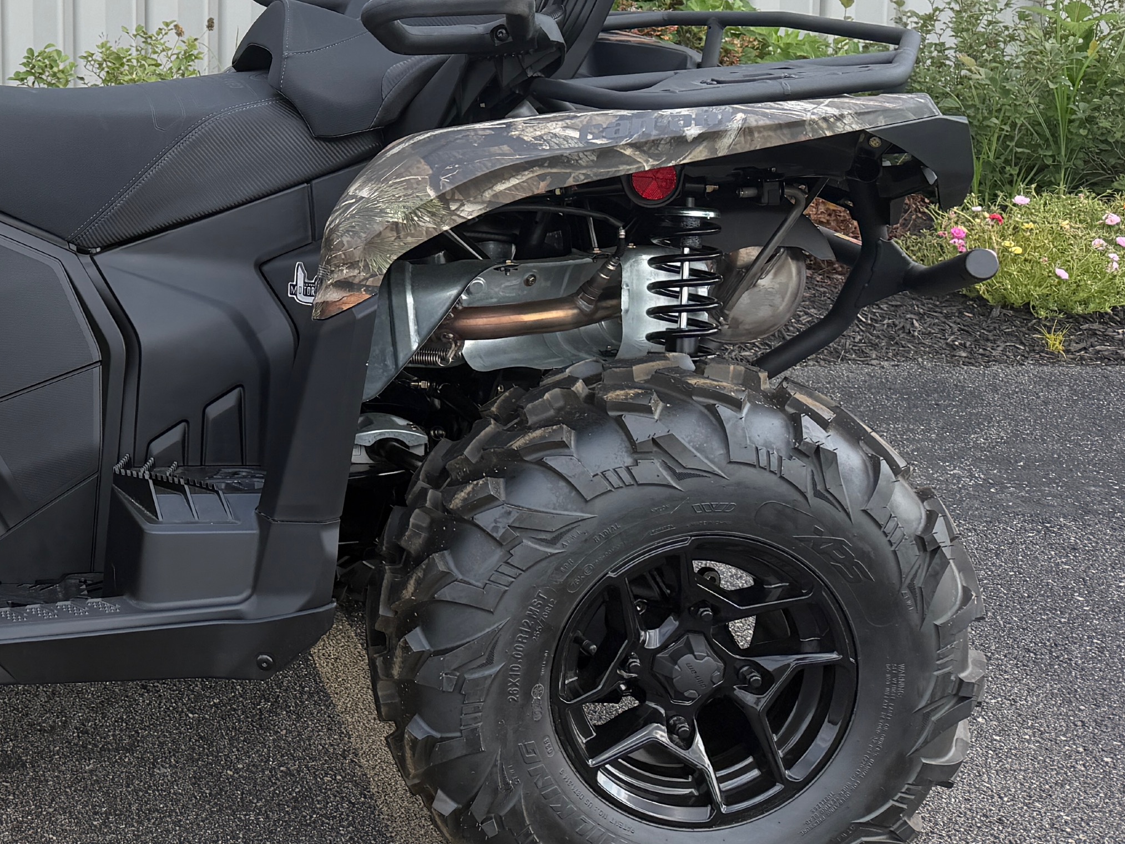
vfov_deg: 25.5
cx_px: -77
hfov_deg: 31.0
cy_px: 123
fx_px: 1820
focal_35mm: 56
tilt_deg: -8.4
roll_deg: +1.1
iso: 80
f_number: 1.78
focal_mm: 6.76
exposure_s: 1/1361
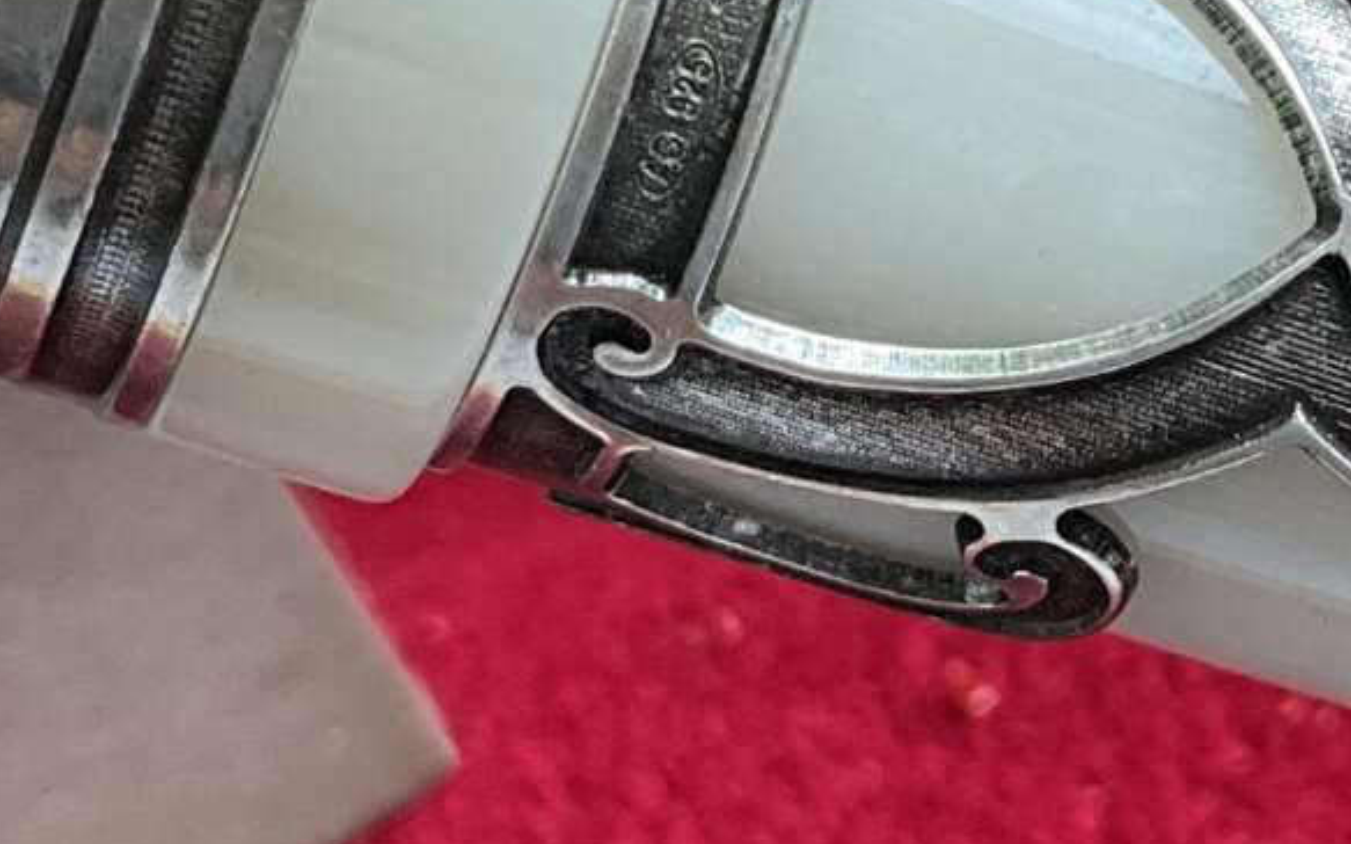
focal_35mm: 135
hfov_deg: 15.1
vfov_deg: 9.7
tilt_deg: -58.4
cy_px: 264
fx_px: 4969
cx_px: 1427
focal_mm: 3
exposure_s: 1/122
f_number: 1.8
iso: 50
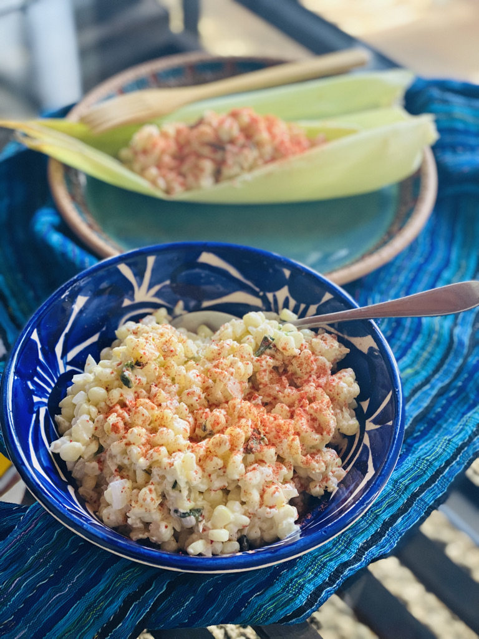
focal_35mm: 52
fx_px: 959
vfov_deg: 36.8
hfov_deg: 28.0
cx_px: 240
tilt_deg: -48.0
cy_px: 320
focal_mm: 6
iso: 250
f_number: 2
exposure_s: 1/122
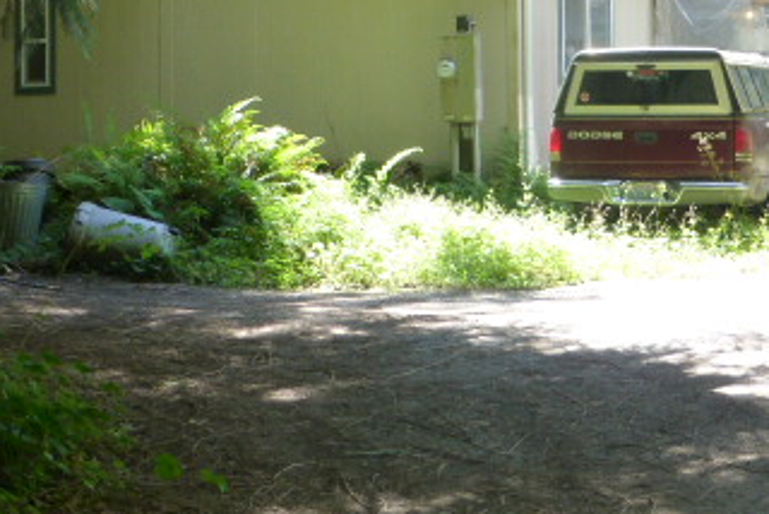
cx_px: 447
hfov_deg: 25.0
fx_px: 1732
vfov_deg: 16.6
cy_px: 31
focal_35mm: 81
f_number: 3.9
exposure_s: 1/60
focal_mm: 6.9
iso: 200
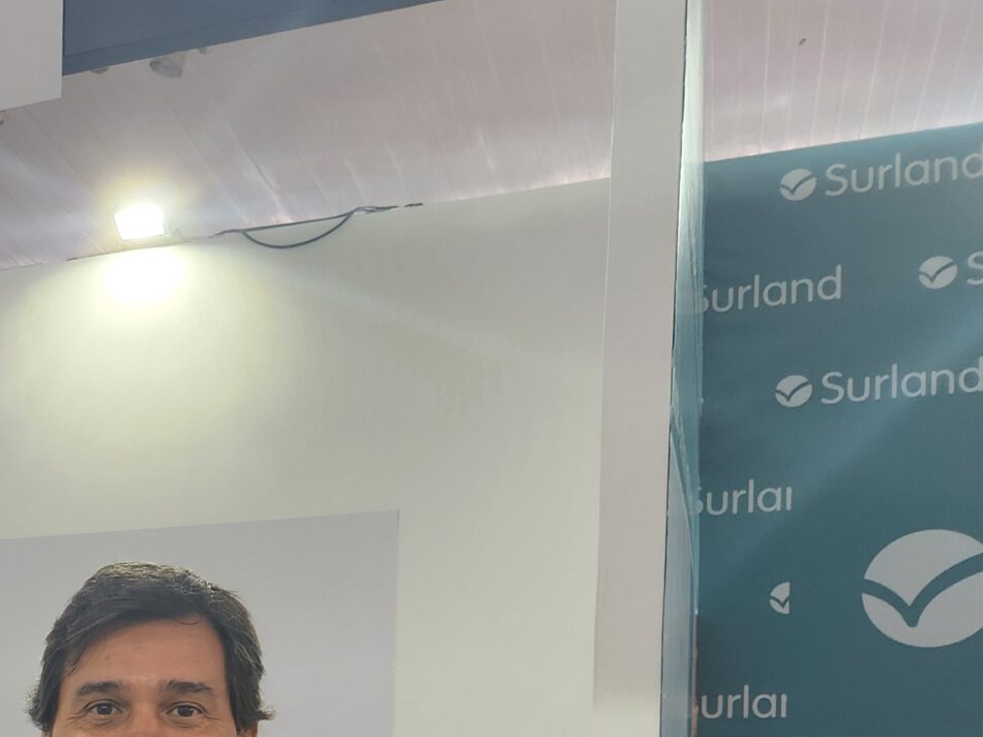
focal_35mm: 62
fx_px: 1760
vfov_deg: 22.4
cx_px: -225
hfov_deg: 27.2
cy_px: 793
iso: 100
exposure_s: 1/120
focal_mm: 5.4
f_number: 1.8
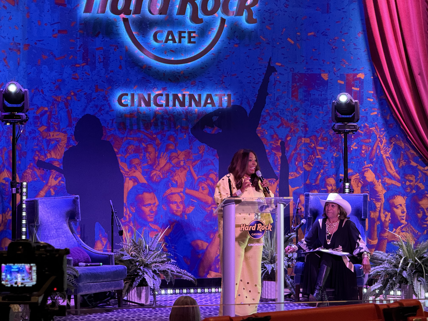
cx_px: 214
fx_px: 1484
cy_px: 160
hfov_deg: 16.4
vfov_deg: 12.3
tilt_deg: -0.2
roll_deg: +0.1
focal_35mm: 120
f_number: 2.8
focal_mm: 15.66
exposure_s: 1/40
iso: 640
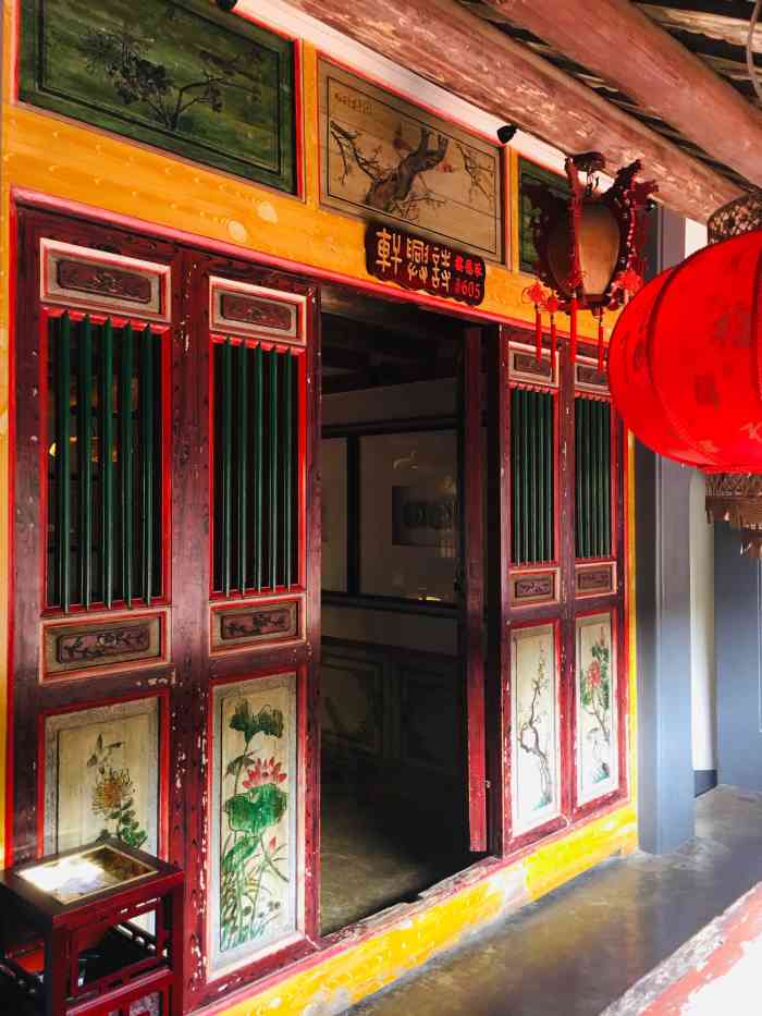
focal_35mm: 29
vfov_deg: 61.7
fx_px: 851
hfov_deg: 48.2
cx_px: 381
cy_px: 508
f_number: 2.2
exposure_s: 1/17
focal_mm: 4.15
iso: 64
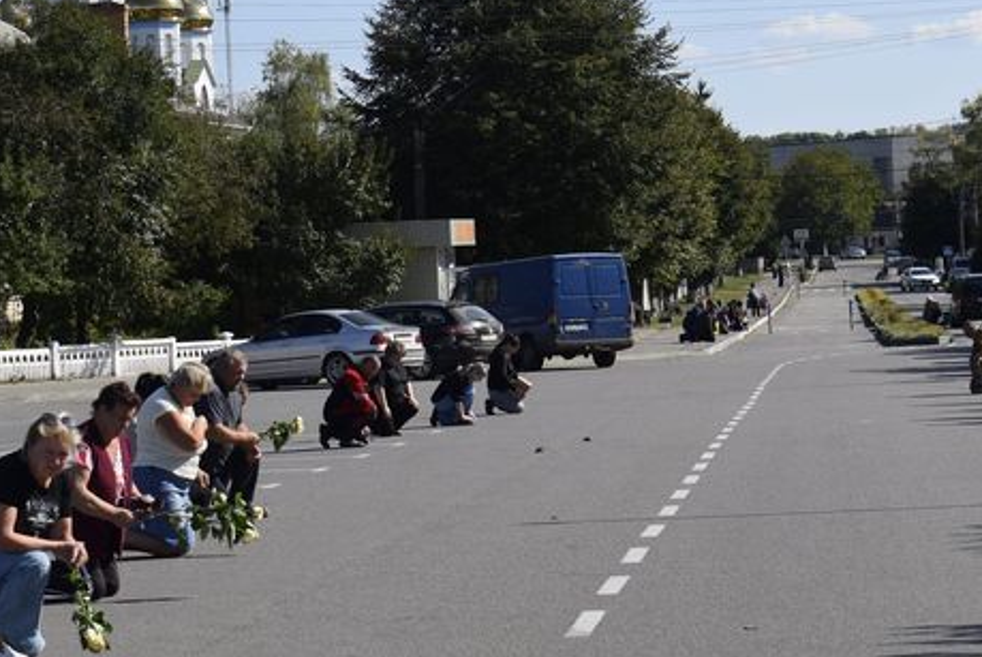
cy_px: 271
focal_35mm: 135
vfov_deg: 10.2
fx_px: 3681
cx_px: 556
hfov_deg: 15.2
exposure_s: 1/400
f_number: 10
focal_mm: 55
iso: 200
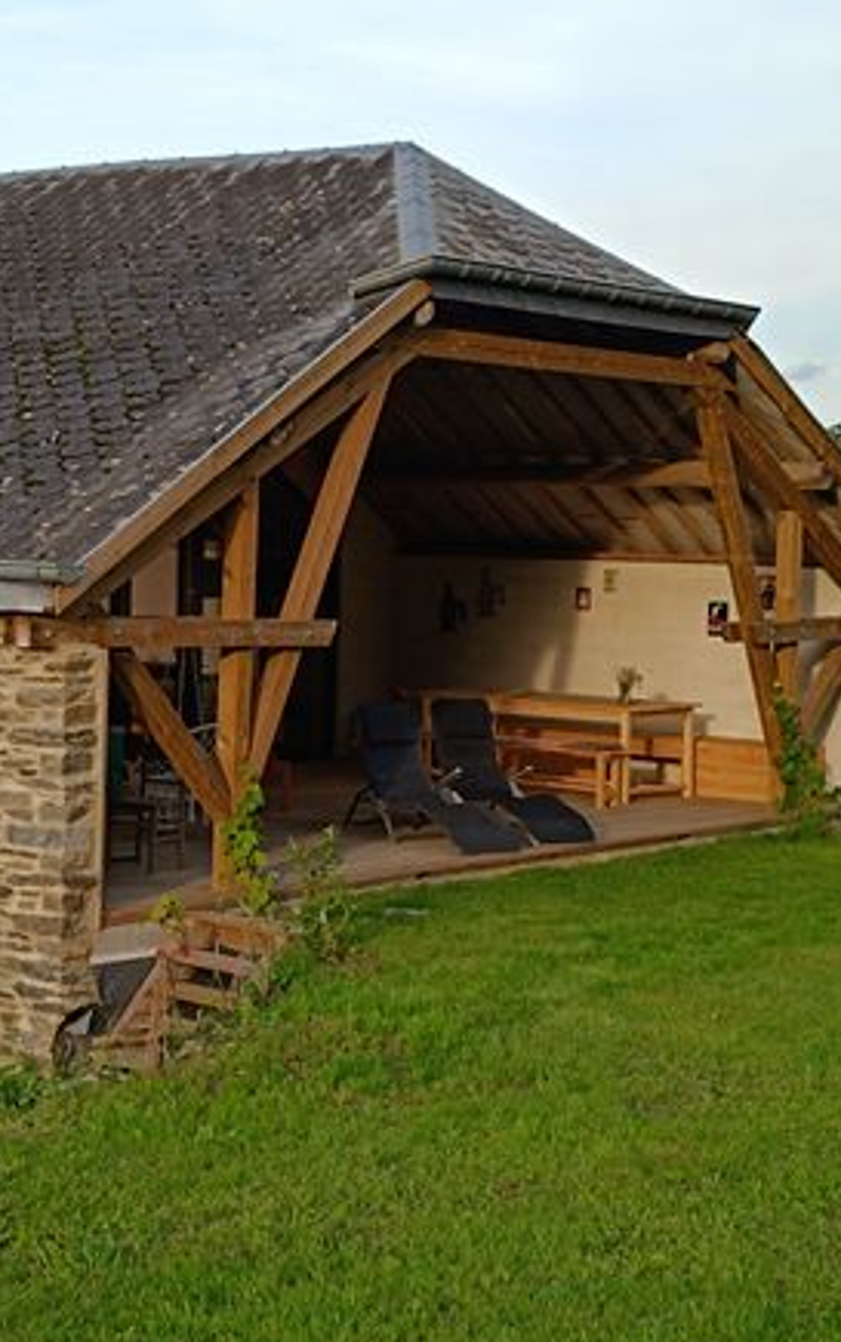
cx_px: 74
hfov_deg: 34.2
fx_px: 1282
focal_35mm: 35
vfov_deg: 55.3
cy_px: 689
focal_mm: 6.14
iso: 50
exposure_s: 1/158
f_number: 1.65
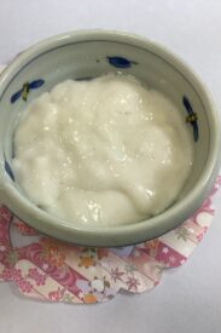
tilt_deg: -66.3
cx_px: 91
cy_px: 165
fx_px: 406
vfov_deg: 44.5
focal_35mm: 44
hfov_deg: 30.4
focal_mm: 3.3
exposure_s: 1/50
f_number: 2.4
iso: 80
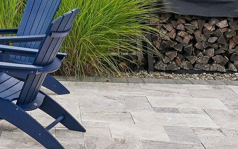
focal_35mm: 95
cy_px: 14
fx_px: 616
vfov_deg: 13.6
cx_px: -156
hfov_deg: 18.4
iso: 80
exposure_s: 1/60
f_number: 11
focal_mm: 24
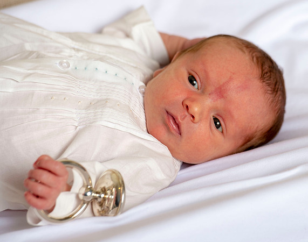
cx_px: 191
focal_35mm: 273
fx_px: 2472
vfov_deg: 5.6
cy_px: 132
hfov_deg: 7.1
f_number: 5.6
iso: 125
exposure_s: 1/160
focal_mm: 195
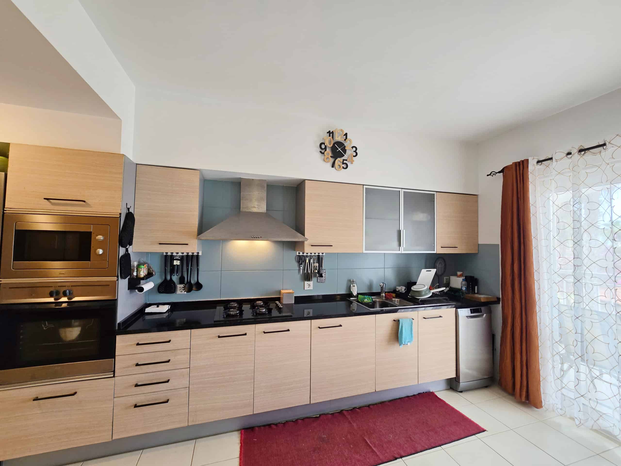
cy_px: 233
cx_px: 310
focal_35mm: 13
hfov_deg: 106.2
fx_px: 233
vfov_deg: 89.9
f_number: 2.2
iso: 125
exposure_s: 1/50
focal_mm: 2.2
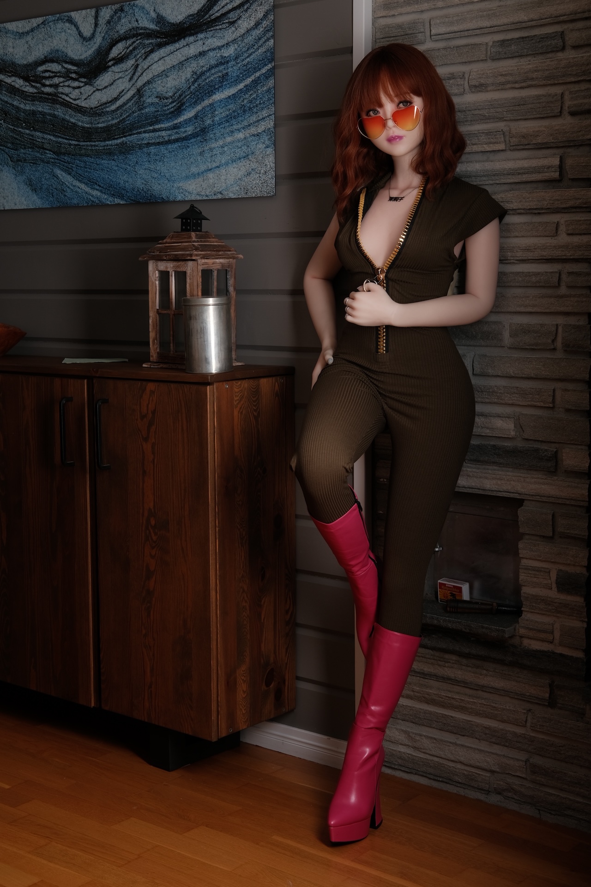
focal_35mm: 53
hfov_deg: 25.5
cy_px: 444
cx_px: 296
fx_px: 1305
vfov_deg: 37.5
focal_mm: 35
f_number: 7.1
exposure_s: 1/250
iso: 160
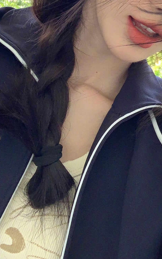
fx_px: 445
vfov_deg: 31.5
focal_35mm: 63
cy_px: 44
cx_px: 125
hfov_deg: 20.4
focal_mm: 2.87
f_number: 2.2
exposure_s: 1/162
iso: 16
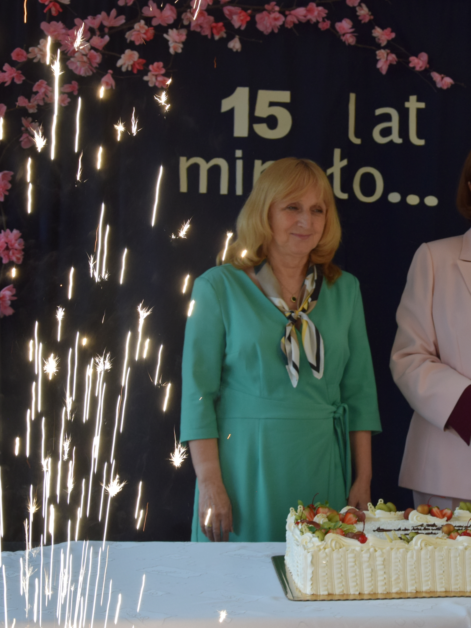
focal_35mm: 80
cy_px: 307
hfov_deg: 18.0
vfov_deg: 24.5
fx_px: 1447
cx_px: 468
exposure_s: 1/160
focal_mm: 35
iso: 400
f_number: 6.3
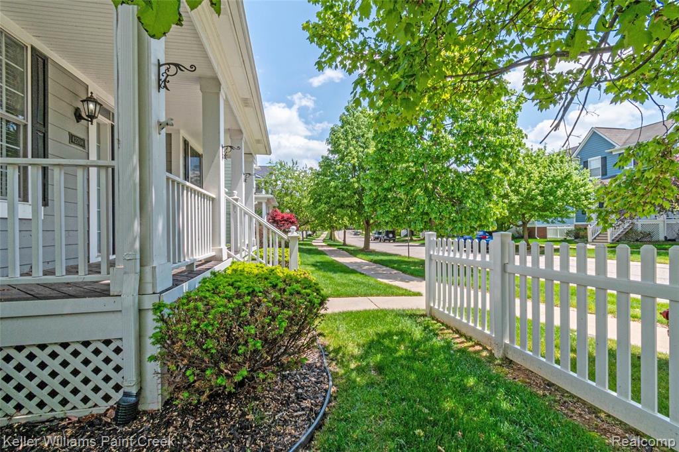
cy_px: 226
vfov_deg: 77.3
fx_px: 283
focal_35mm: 15
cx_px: 340
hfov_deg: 100.4
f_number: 22
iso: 500
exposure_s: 1/80
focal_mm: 10
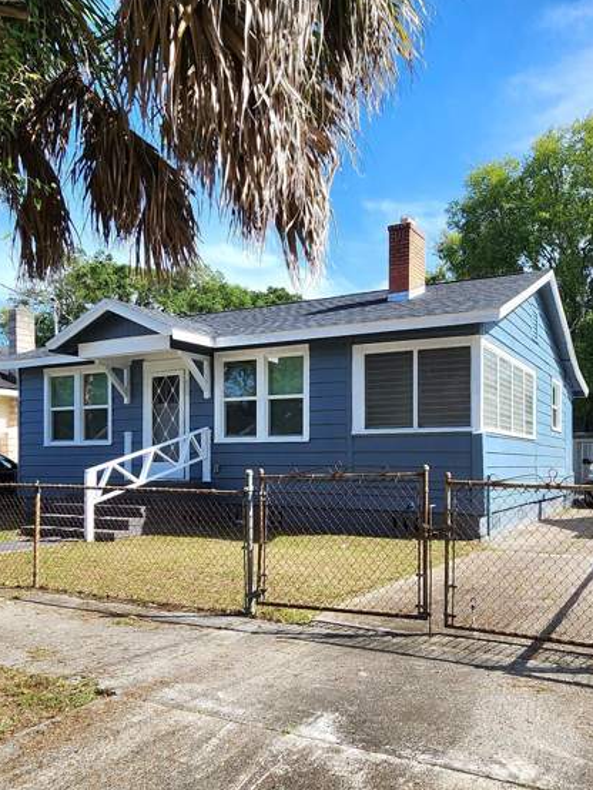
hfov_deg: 54.1
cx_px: 379
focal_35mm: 25
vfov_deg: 68.6
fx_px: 571
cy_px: 479
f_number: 2.2
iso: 50
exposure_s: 1/2000
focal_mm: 2.2
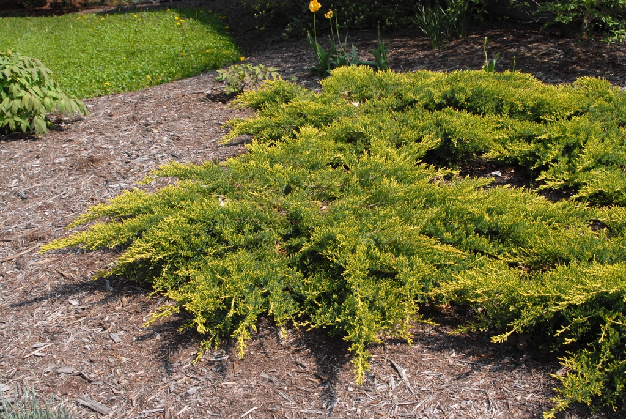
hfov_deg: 46.4
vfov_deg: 32.0
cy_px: 210
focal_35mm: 42
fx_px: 731
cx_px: 313
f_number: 10
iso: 400
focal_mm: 28
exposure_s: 1/350
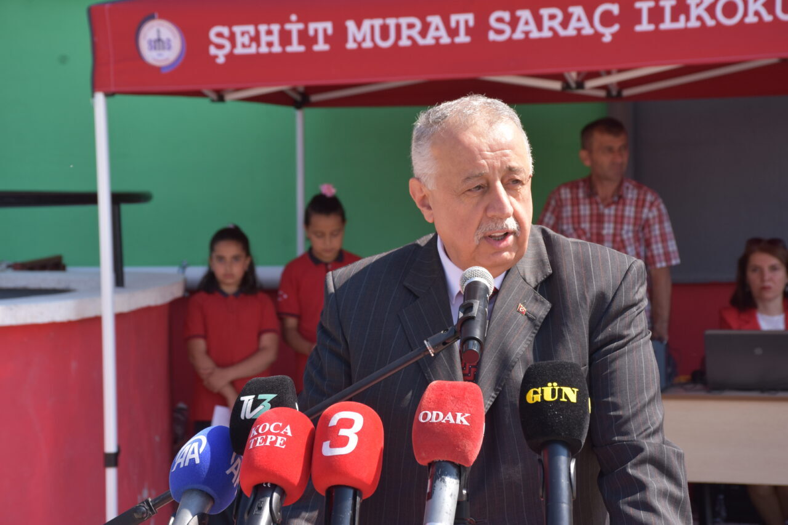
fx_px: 2298
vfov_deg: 13.0
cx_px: 394
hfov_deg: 19.5
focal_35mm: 105
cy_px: 262
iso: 250
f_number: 8
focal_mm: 70
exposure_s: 1/250
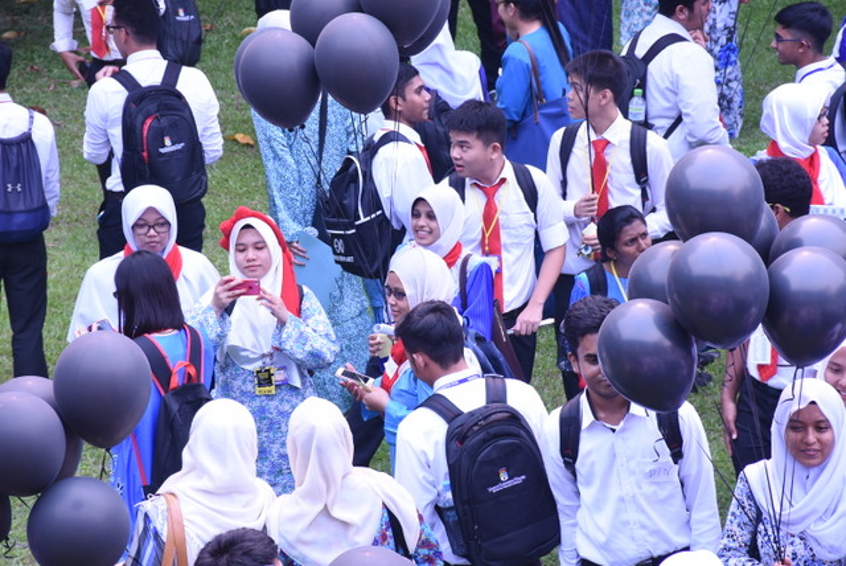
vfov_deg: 8.2
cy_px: 283
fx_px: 3951
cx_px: 423
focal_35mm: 168
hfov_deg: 12.2
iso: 400
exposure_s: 1/160
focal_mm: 112
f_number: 10
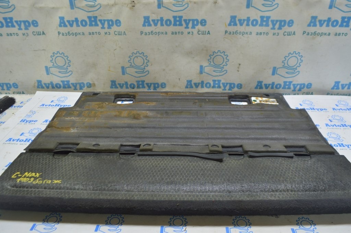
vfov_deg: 47.9
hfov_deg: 67.4
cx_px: 176
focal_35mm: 27
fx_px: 263
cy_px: 116
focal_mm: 18
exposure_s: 1/20
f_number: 5.6
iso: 400
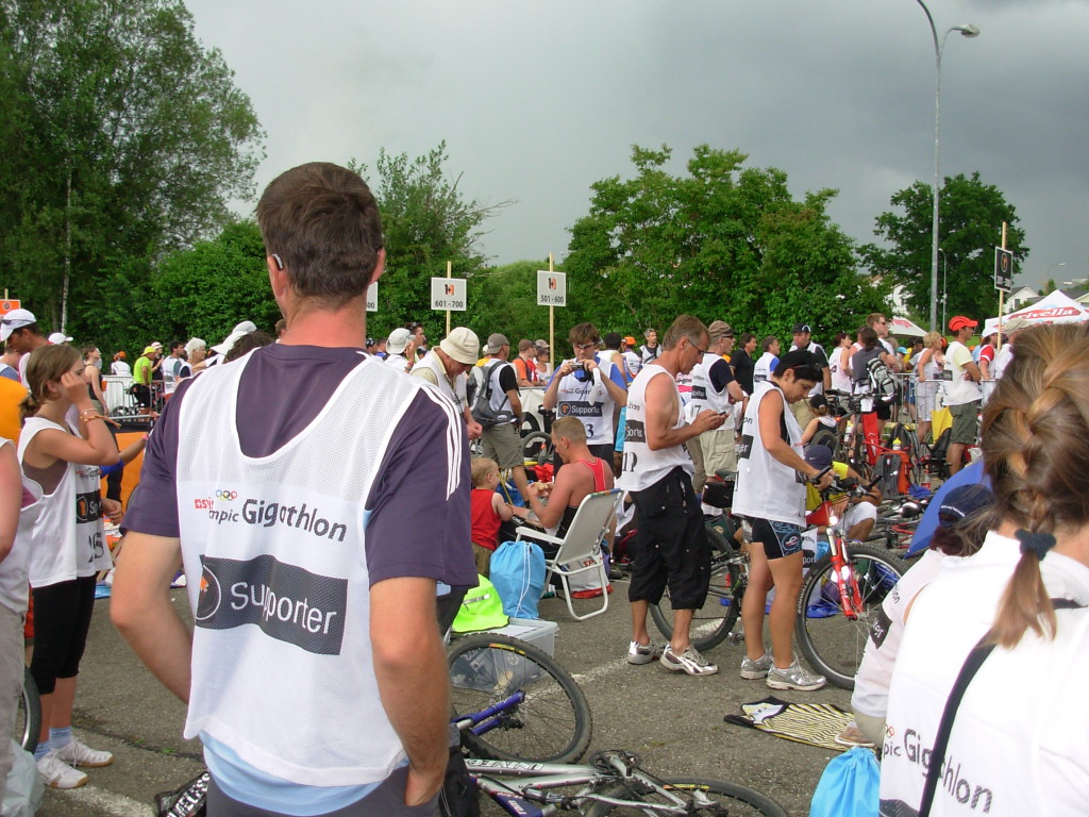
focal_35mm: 38
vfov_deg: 37.7
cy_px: 408
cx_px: 544
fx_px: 1195
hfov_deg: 49.0
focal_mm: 6.3
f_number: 2.9
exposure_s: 1/242
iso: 50
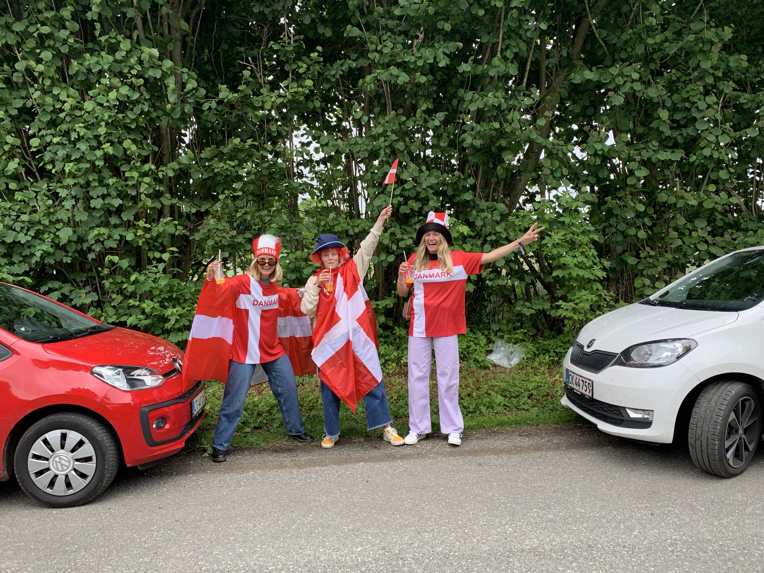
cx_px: 382
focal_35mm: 26
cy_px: 286
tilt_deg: -3.7
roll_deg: +1.3
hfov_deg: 67.3
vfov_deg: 53.1
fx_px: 574
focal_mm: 4.2
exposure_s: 1/238
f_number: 1.8
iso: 25
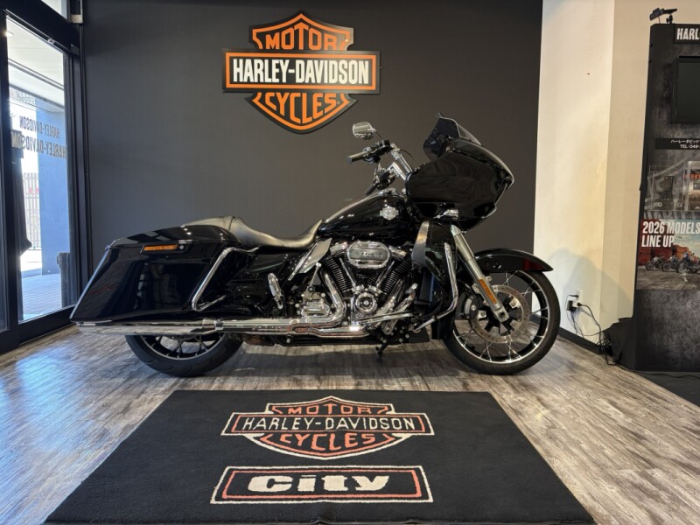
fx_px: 526
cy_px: 262
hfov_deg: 67.3
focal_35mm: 26
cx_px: 350
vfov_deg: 53.1
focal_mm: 5.96
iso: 200
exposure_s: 1/100
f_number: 1.6
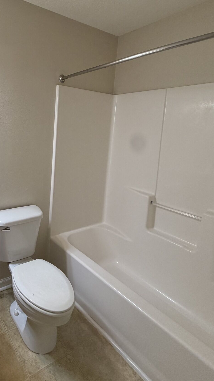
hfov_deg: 48.2
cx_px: 23
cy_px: 153
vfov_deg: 82.9
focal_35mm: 21
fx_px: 212
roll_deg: -2.1
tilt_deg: -6.3
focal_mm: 2.22
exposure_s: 1/120
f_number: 2.2
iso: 200
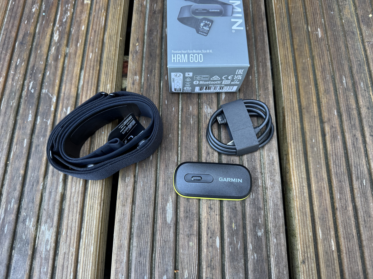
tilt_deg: -72.1
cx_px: 186
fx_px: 259
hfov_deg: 71.6
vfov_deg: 56.8
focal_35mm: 24
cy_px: 140
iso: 200
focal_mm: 6.76
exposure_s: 1/113
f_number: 1.78
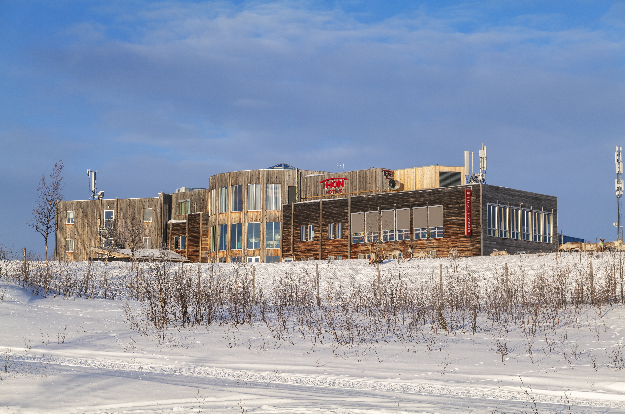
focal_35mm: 65
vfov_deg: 20.8
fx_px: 1126
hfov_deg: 31.0
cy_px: 207
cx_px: 312
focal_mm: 65
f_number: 7.1
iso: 100
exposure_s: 1/320
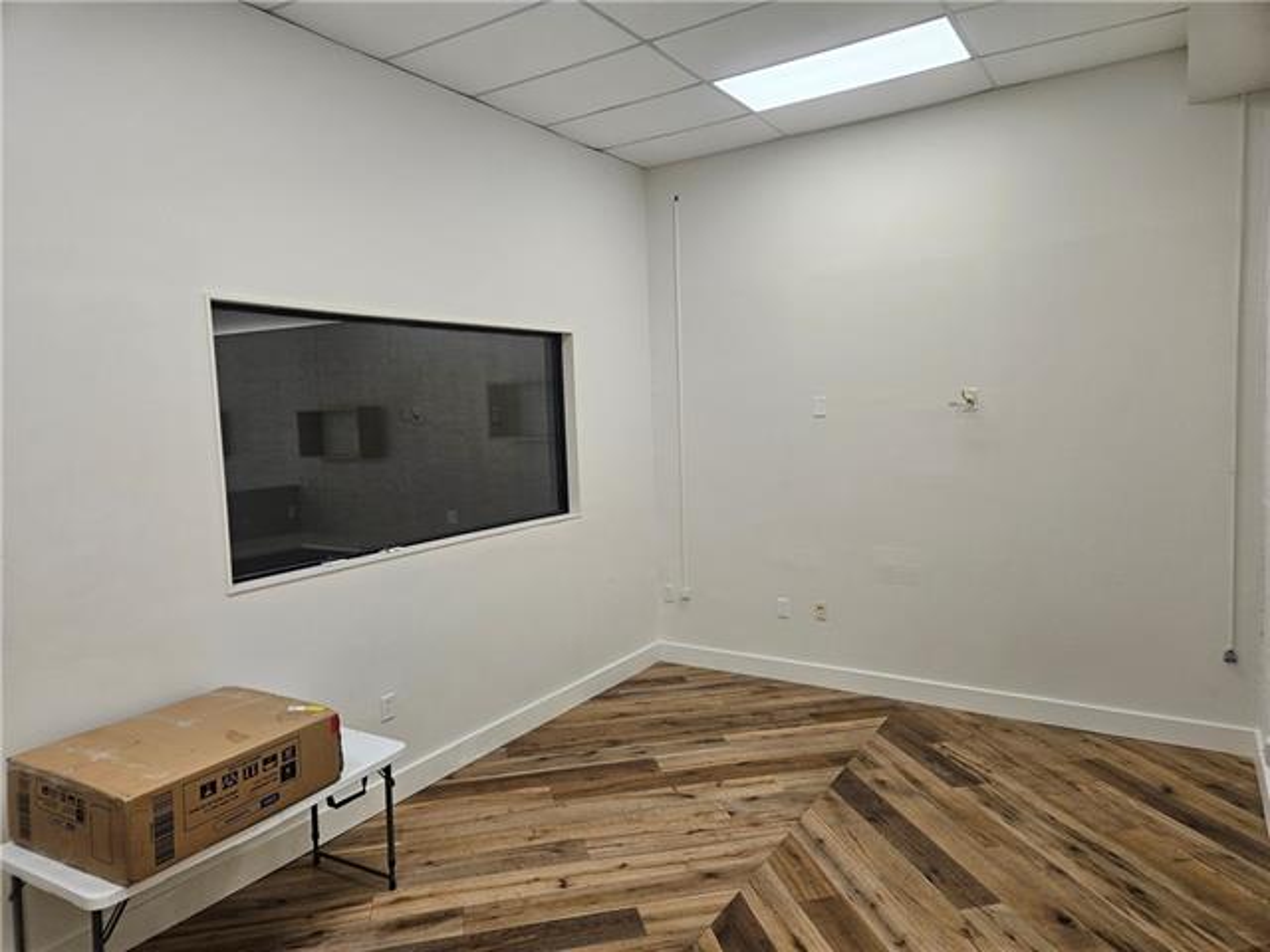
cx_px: 635
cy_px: 476
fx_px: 844
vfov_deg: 58.9
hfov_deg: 73.9
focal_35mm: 23
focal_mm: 5.4
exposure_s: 1/120
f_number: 1.8
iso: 100
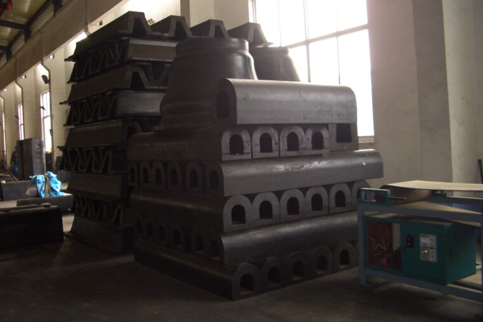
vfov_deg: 35.9
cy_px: 144
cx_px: 239
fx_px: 496
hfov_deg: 51.9
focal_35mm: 37
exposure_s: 1/60
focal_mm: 5.8
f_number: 2.6
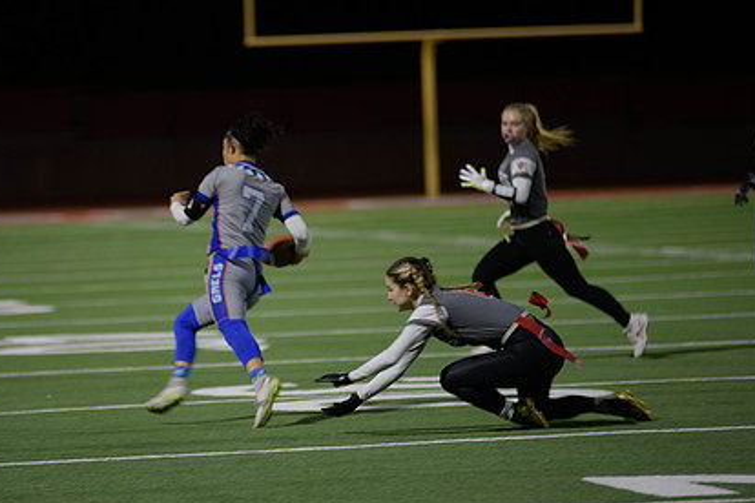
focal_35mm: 280
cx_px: 239
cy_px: 307
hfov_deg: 7.4
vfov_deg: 4.9
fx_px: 5872
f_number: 2.8
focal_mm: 200
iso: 560
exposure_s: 1/200
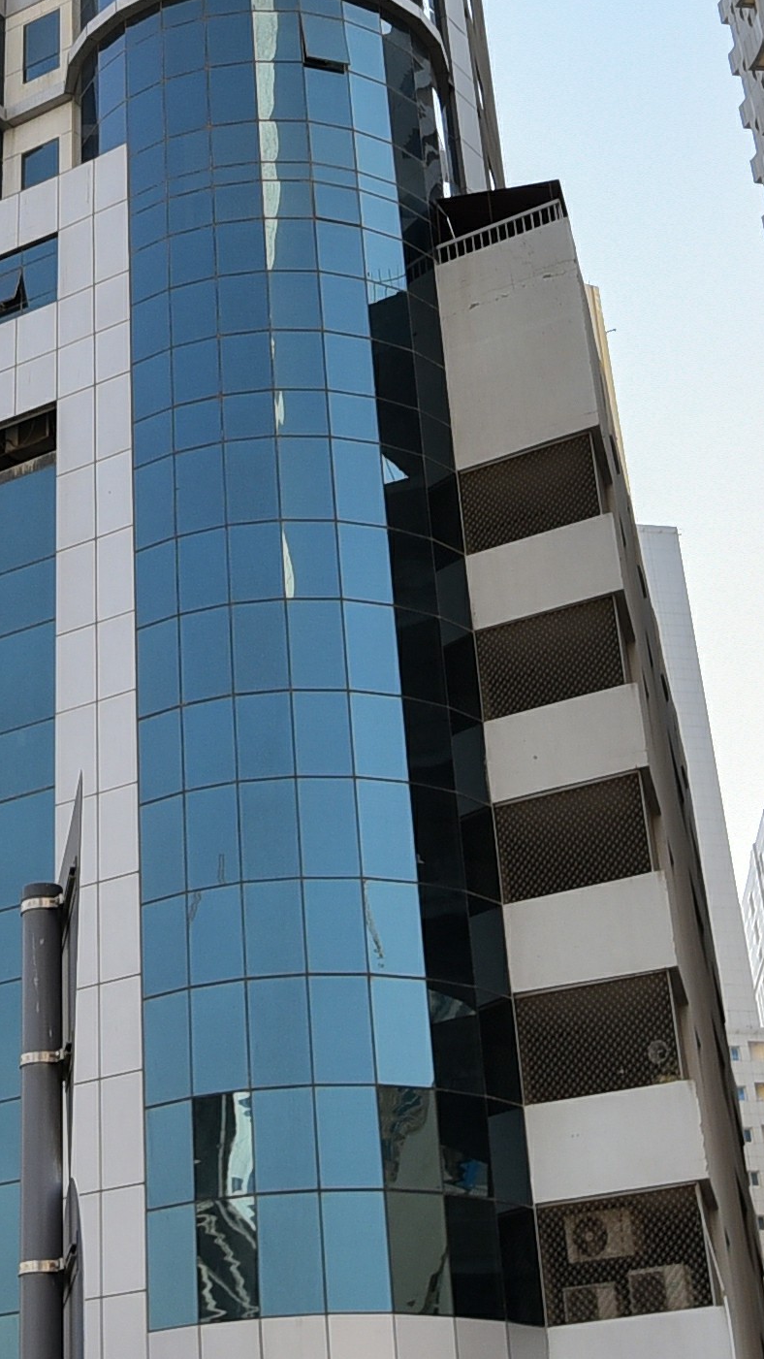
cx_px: 154
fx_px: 2269
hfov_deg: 18.9
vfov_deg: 31.6
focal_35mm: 63
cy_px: 111
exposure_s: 1/1600
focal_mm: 14
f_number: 3.2
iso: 200
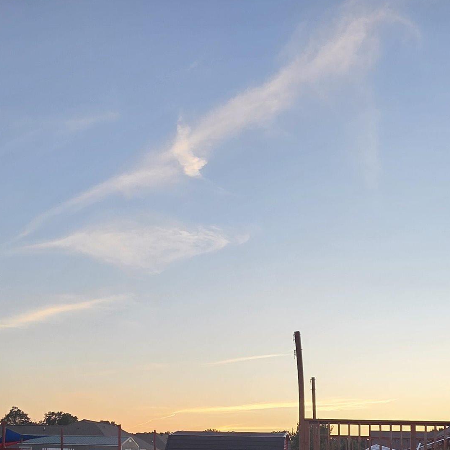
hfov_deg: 48.3
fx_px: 485
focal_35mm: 33
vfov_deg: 41.6
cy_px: 472
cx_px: 325
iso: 40
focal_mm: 2.2
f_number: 1.9
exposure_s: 1/120
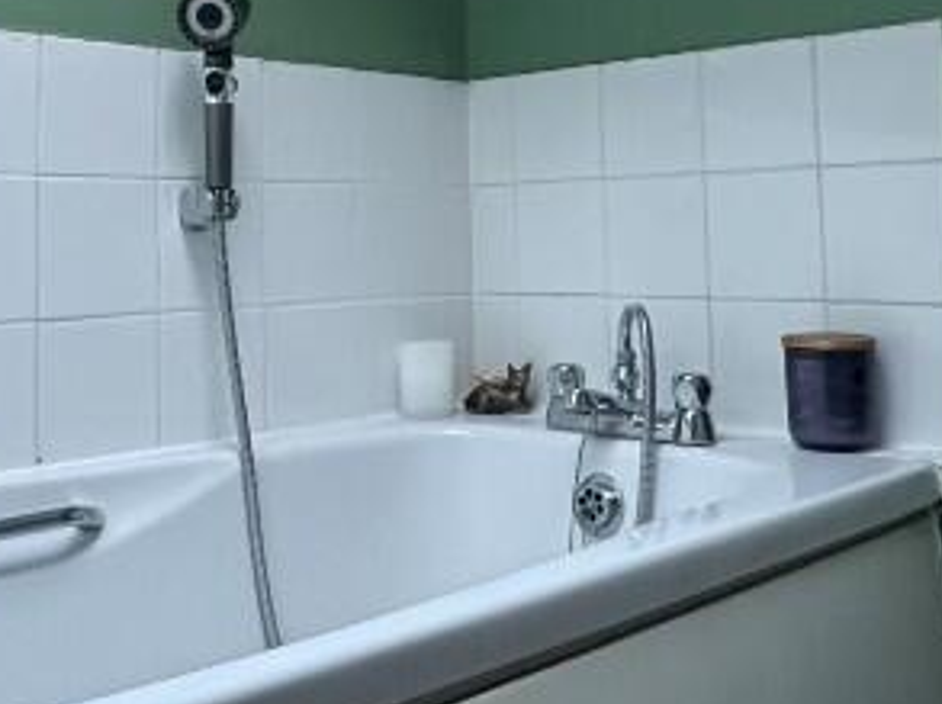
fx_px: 1332
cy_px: 106
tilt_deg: +6.0
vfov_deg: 28.7
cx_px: 418
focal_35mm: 49
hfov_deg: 38.9
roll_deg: +0.9
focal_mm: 2.22
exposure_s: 1/60
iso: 400
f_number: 2.2
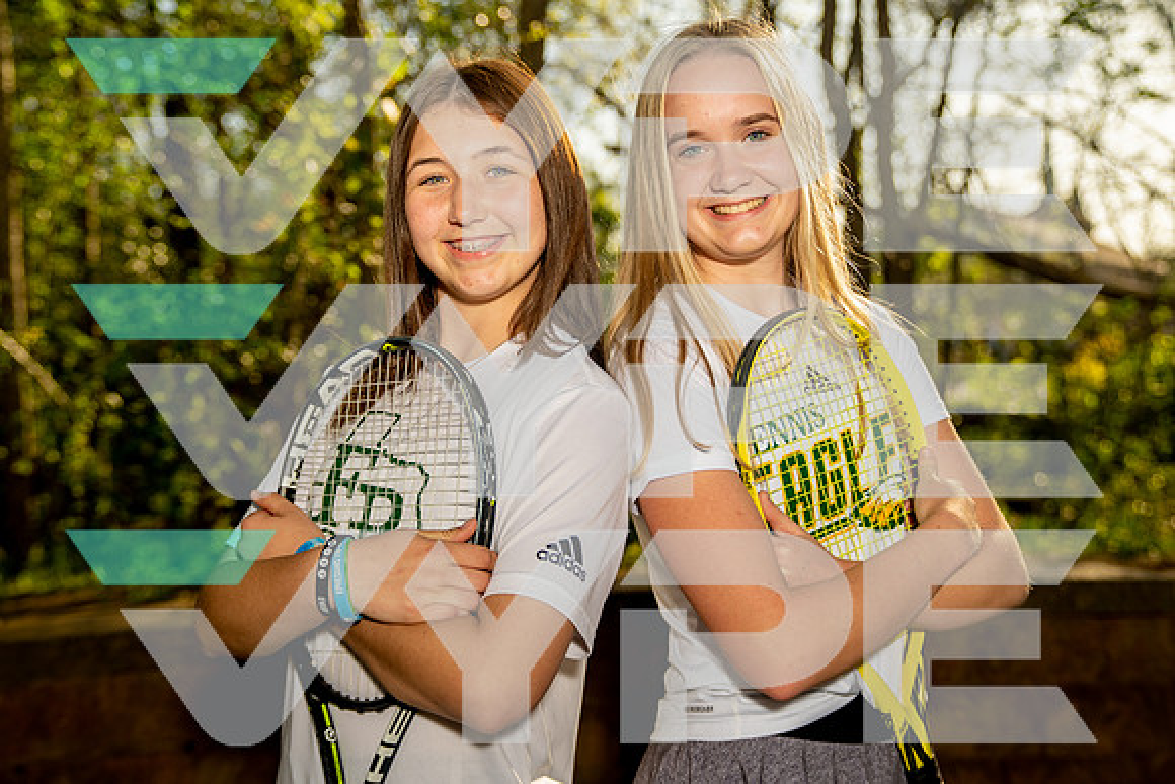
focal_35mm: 46
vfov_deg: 29.1
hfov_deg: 42.5
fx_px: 1510
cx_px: 544
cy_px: 397
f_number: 2.8
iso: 125
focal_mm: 41
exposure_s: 1/250
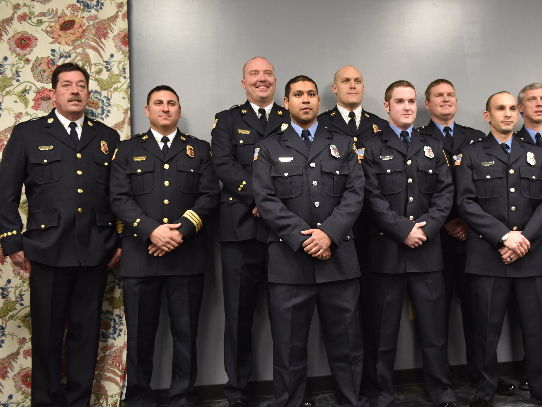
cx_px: 348
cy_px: 174
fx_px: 626
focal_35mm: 40
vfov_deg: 35.9
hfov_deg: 46.3
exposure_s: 1/60
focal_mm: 32
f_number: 3.2
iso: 800
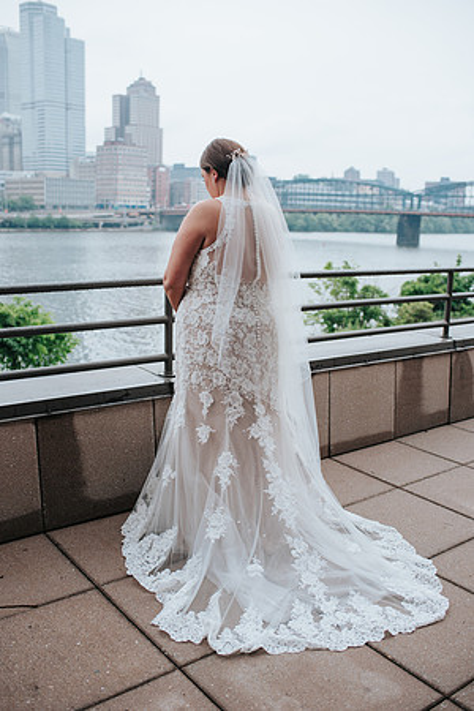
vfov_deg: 54.4
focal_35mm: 35
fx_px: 691
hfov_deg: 37.9
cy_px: 356
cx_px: 237
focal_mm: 35
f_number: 3.2
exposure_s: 1/800
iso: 110
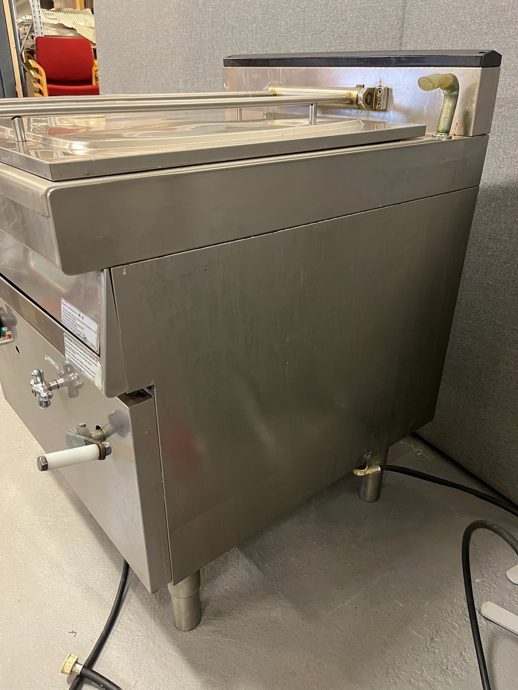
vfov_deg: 67.3
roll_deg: -0.9
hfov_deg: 53.1
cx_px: 259
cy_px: 345
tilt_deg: -26.7
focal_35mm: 26
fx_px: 519
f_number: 1.6
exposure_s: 1/50
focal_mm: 5.1
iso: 500
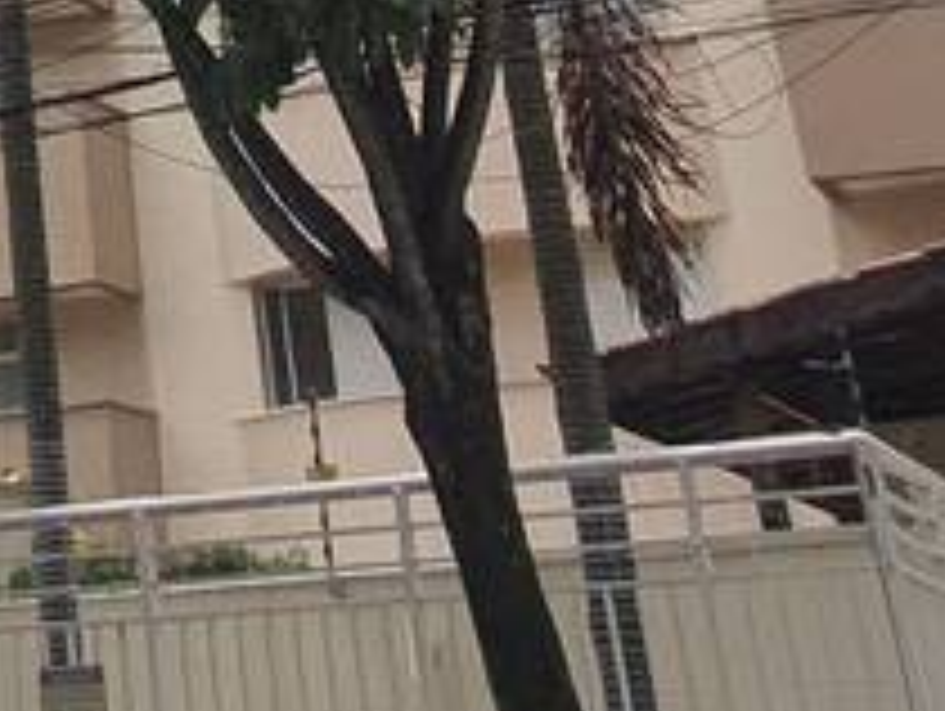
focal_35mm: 89
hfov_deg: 20.3
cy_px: -747
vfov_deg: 13.9
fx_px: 2432
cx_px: -256
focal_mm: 1.8
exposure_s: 1/1568
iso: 50
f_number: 2.2
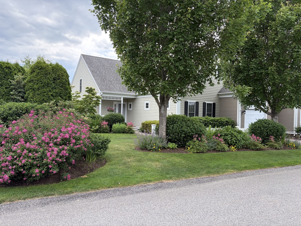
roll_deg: -0.7
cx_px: 150
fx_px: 226
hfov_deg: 67.3
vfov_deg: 53.1
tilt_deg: +0.2
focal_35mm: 26
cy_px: 113
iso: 64
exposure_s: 1/764
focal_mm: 5.96
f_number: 1.6
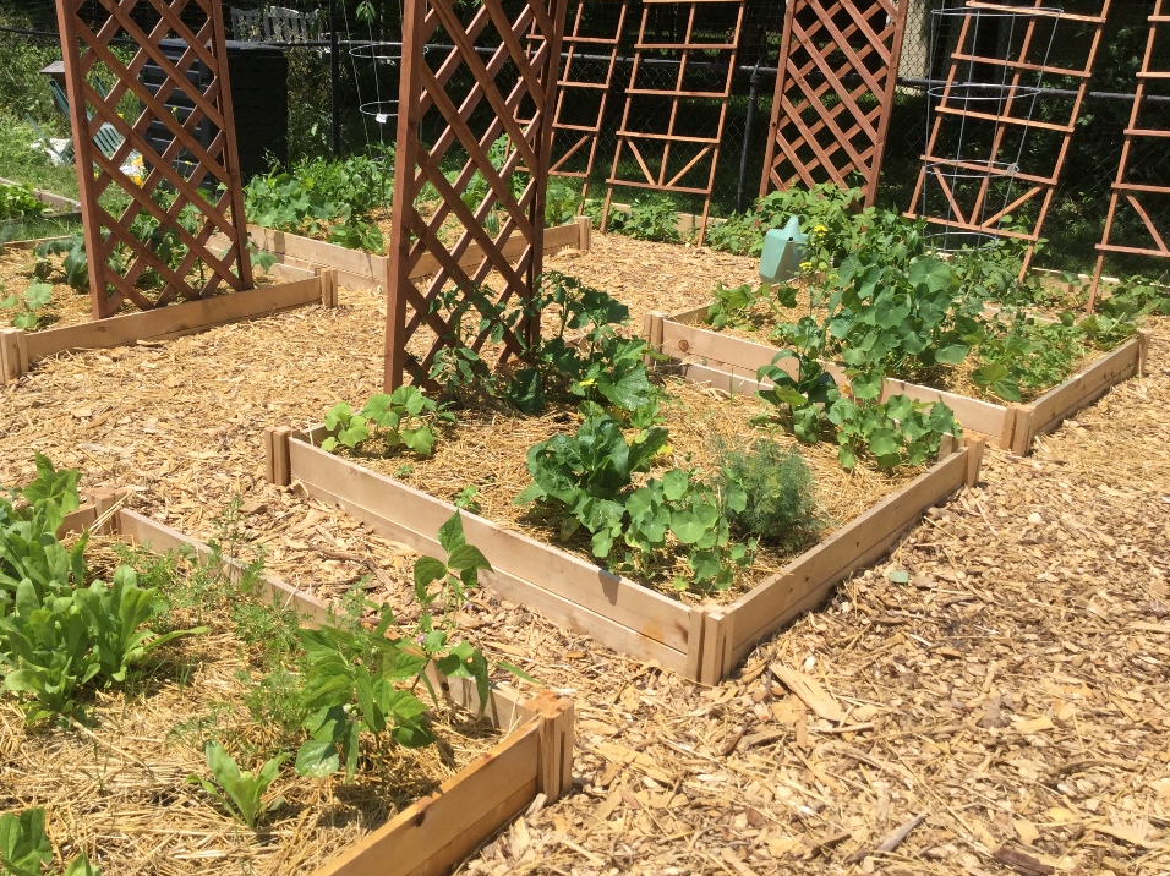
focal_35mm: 36
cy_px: 380
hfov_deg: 51.4
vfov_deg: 39.6
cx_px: 553
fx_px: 1216
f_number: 2.4
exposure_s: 1/1235
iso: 25
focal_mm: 3.3
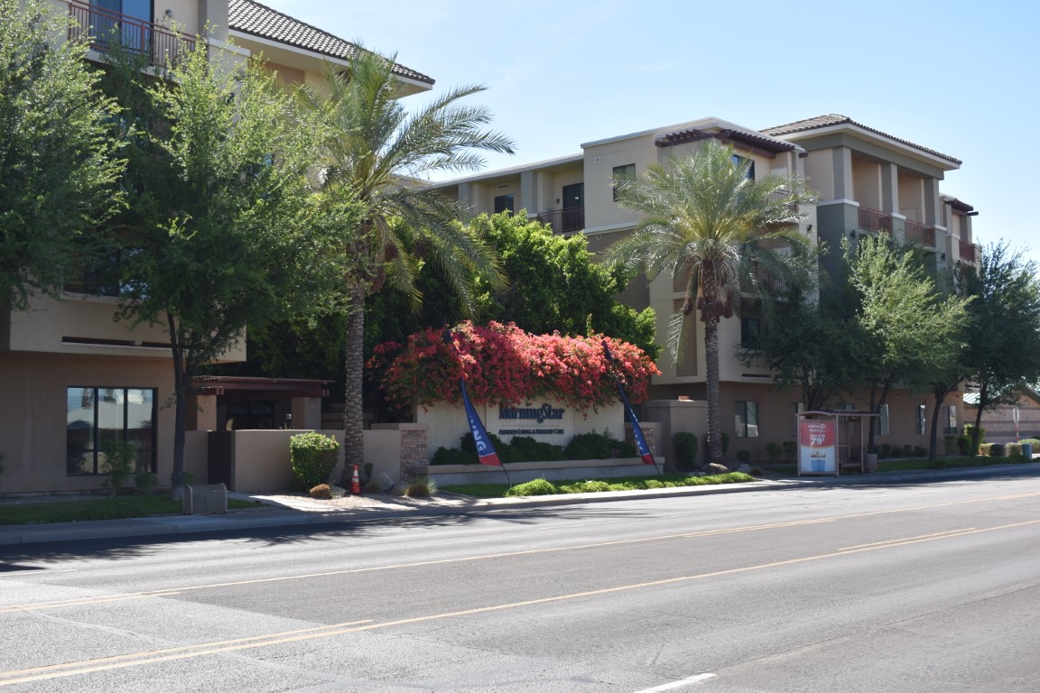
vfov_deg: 30.8
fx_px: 1257
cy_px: 346
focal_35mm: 44
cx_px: 520
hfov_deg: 45.0
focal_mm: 29
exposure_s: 1/200
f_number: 7.1
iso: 100
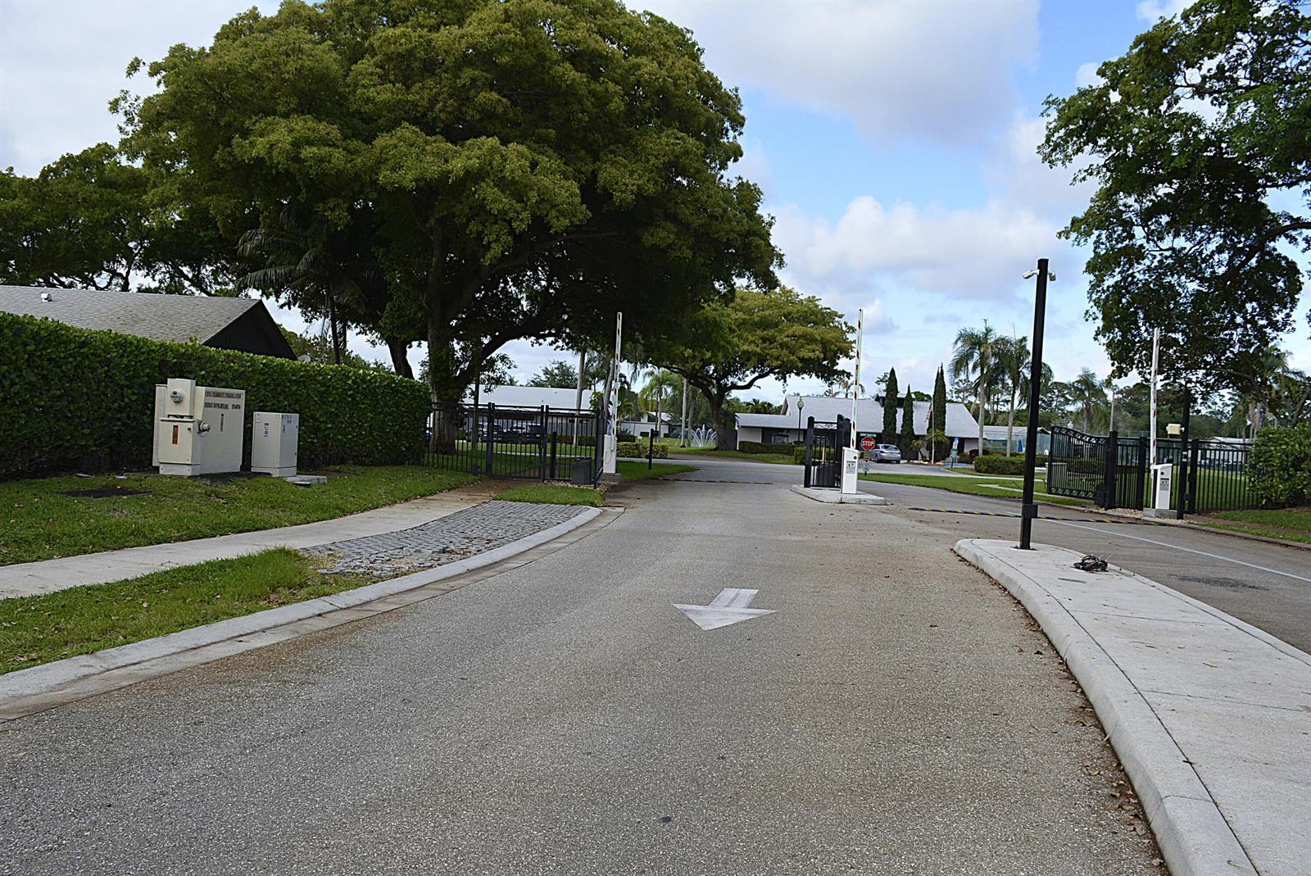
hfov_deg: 90.0
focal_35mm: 18
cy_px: 438
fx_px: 656
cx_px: 656
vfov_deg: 67.5
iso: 400
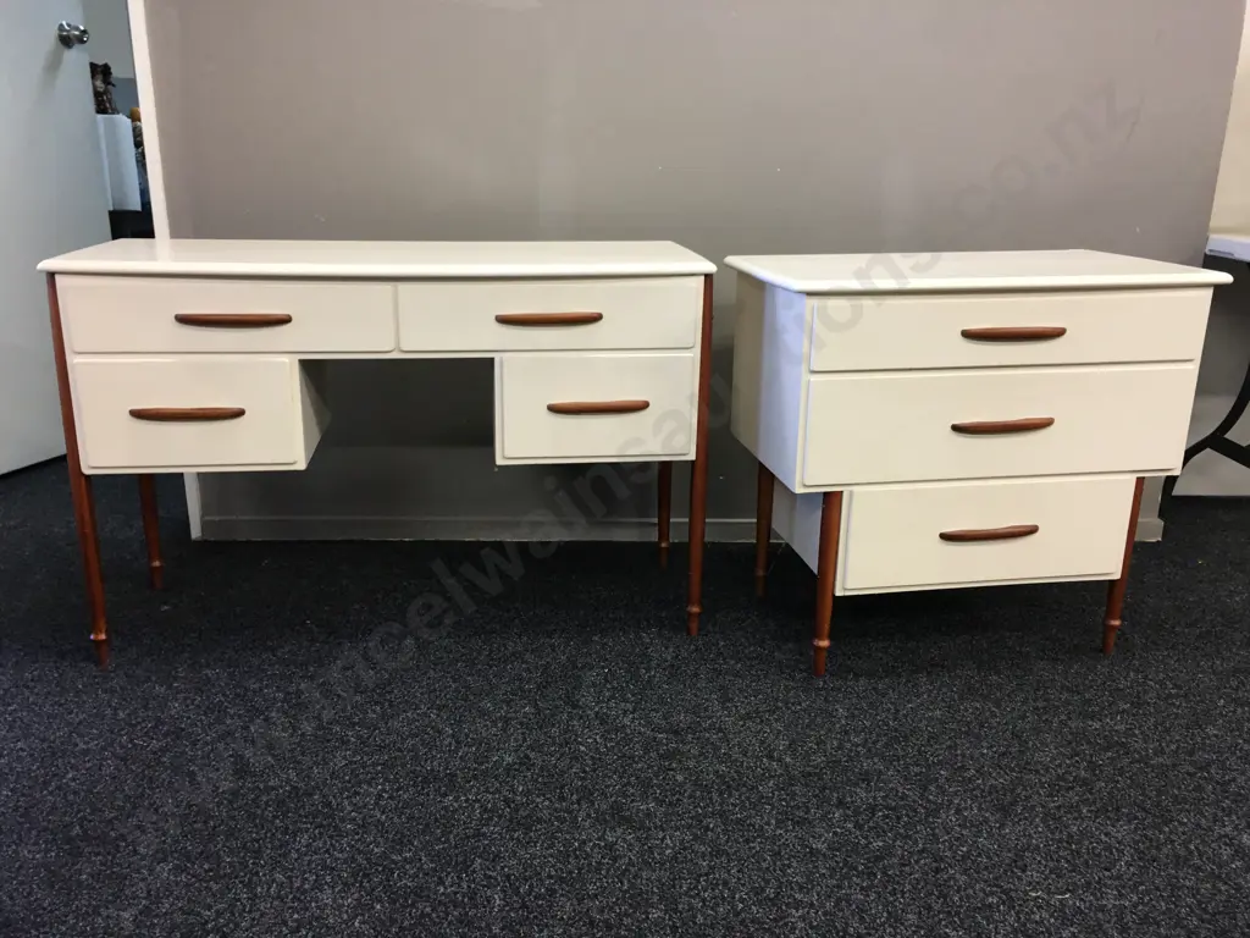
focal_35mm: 29
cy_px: 469
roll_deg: -2.2
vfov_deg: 48.2
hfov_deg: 61.7
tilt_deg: -15.0
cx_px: 625
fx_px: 1047
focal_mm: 4.15
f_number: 2.2
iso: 50
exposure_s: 1/15
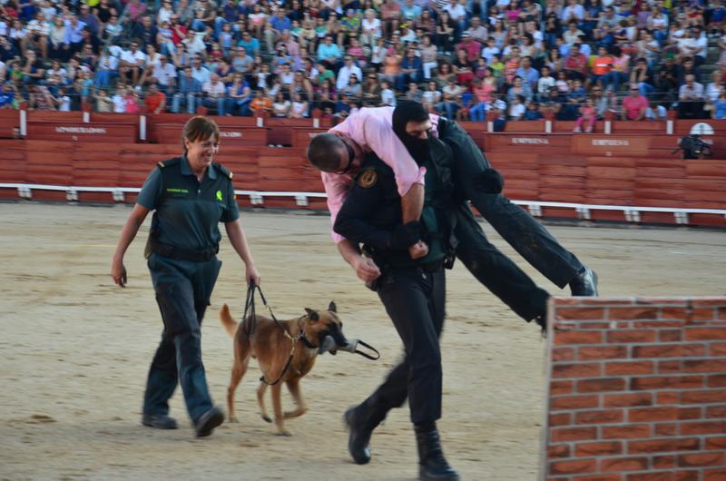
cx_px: 363
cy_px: 240
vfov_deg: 10.7
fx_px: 2566
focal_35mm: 128
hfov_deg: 16.1
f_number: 8
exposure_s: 1/50
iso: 250
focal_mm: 85
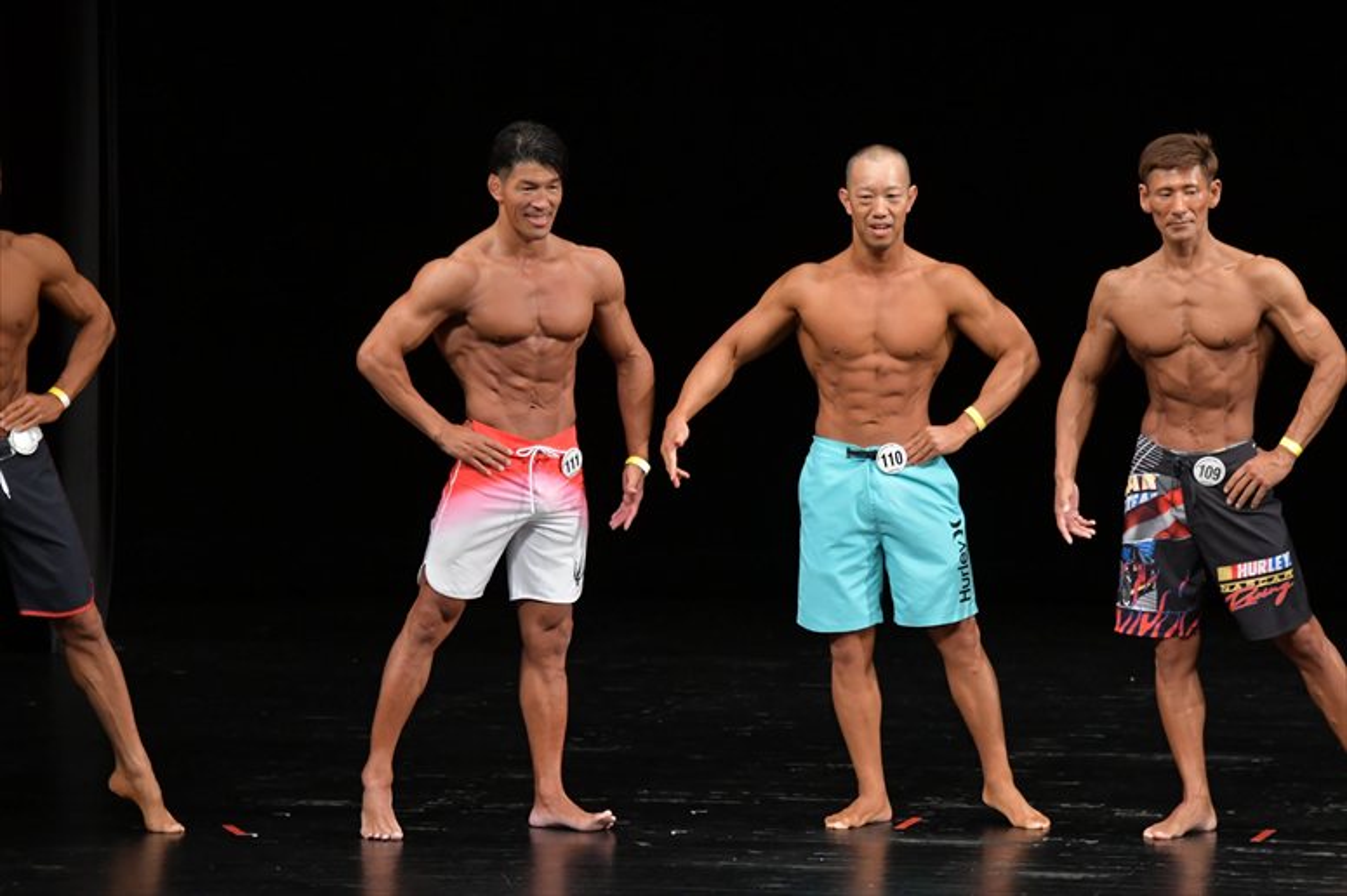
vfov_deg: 5.4
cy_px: 448
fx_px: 9537
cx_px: 674
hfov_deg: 8.1
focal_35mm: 255
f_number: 5.6
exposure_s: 1/400
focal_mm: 170
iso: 3200
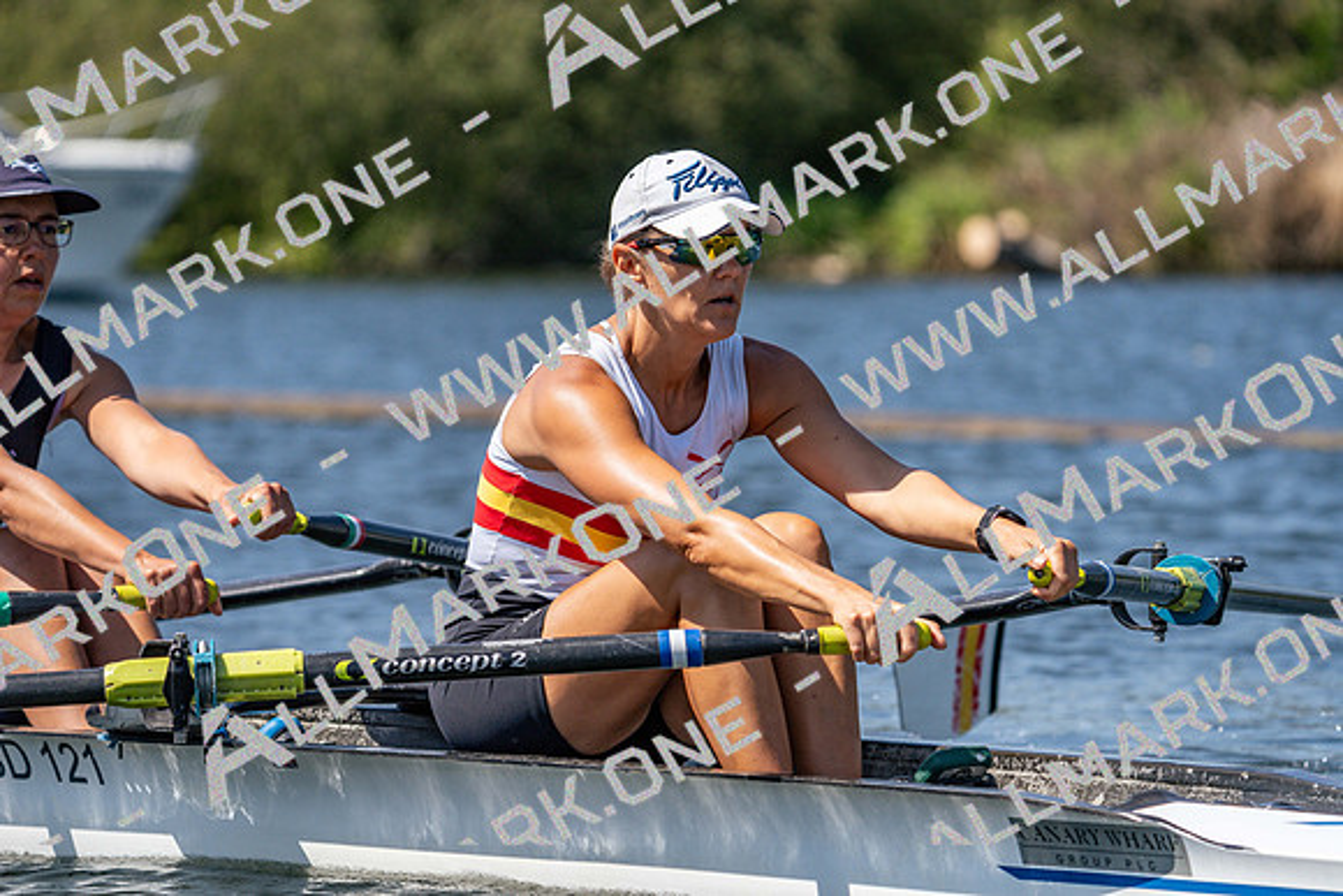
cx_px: 672
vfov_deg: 5.1
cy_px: 448
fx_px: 10074
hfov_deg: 7.6
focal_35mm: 270
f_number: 5.6
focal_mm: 270
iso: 250
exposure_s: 1/2000
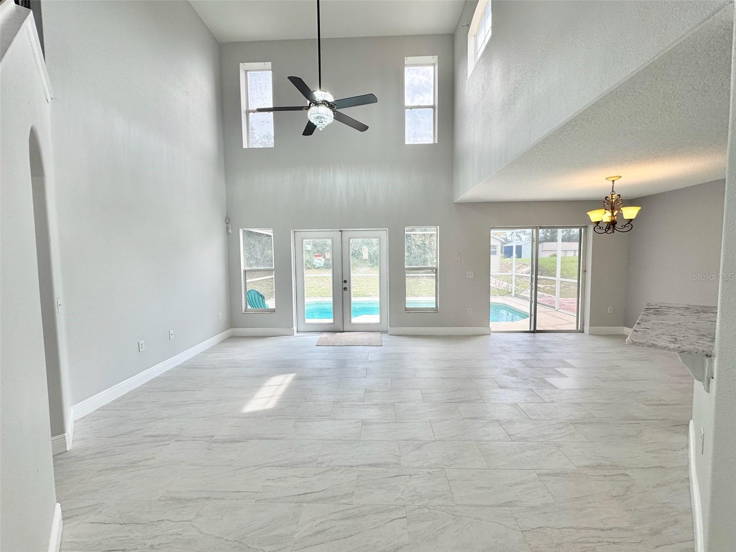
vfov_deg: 85.7
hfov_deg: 102.1
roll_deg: +0.6
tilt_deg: -3.1
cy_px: 276
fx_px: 298
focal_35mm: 14
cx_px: 368
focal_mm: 2.22
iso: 40
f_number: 2.2
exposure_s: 1/166
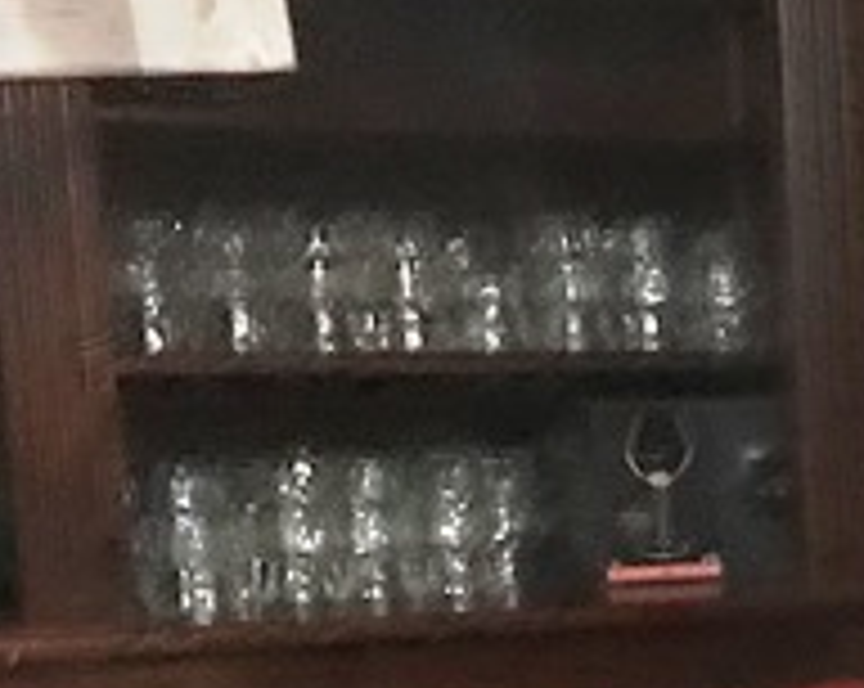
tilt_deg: -9.6
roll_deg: -0.8
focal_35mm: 146
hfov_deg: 10.8
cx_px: 2196
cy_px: 967
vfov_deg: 10.3
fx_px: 3728
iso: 100
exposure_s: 1/5
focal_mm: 3.99
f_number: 1.8
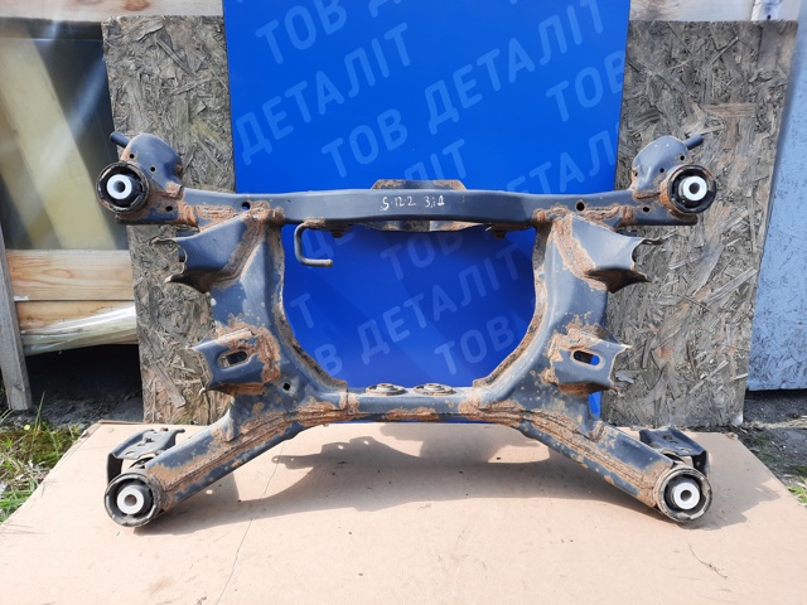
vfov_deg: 54.9
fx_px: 583
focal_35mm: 25
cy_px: 302
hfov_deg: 69.4
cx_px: 404
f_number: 2
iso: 32
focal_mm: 4.6
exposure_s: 1/136
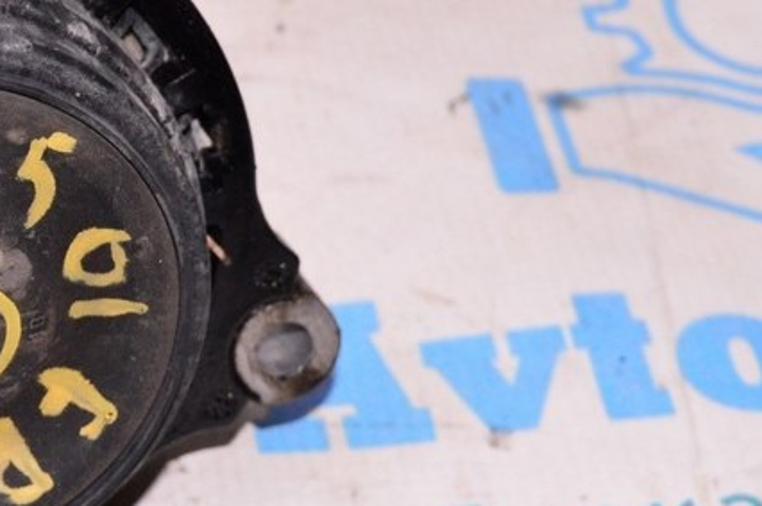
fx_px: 2896
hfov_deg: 14.6
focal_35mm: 137
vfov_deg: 10.0
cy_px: 266
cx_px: -123
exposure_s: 1/200
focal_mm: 38
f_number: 8
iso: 1600
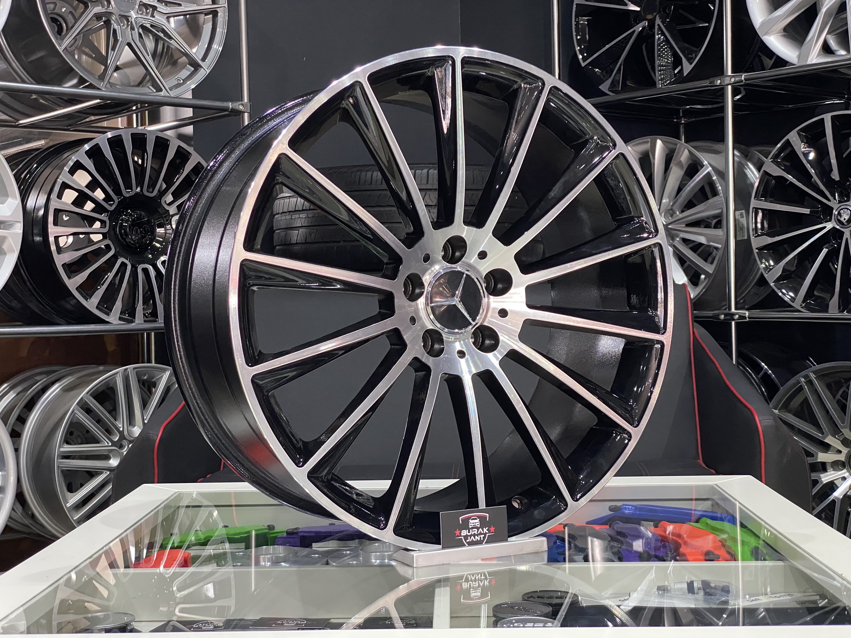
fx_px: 1278
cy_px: 319
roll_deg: +0.9
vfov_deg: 28.0
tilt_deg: -0.8
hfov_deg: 36.8
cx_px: 426
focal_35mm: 52
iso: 250
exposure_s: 1/50
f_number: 2
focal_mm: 6
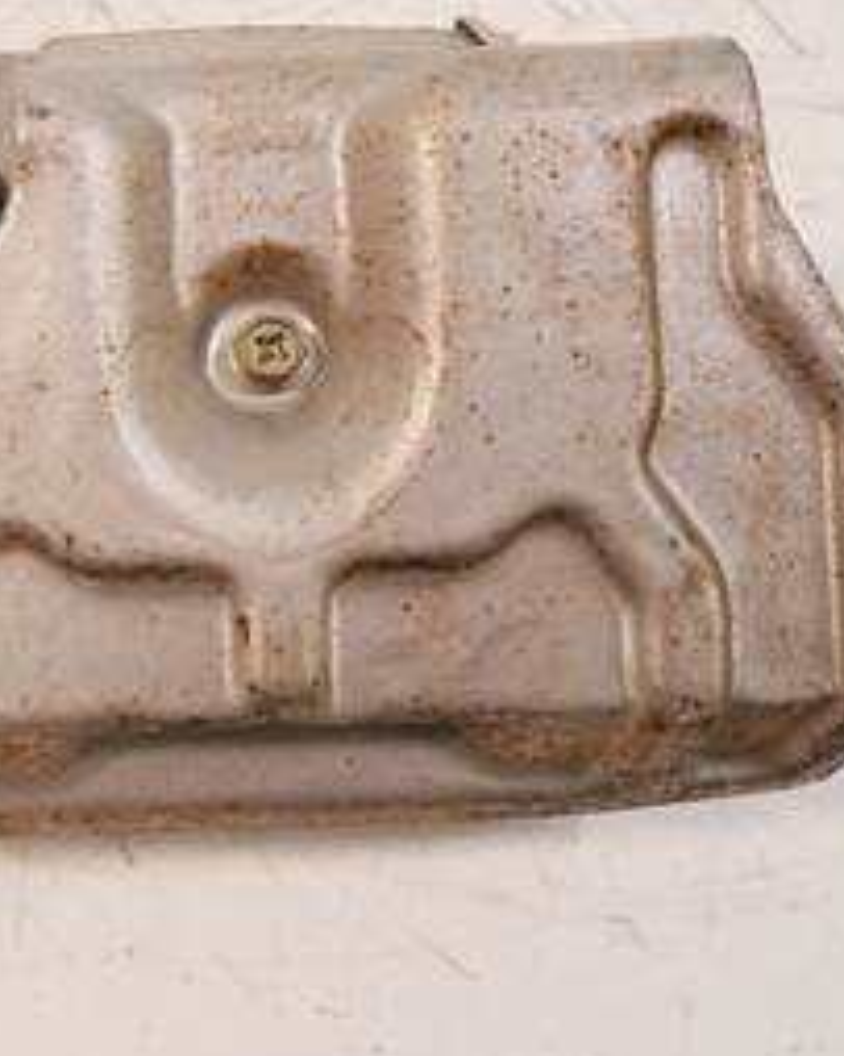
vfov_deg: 38.3
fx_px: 1500
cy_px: 337
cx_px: 100
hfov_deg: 30.2
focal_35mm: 48
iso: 500
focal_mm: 13
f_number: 3.5
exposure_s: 1/60
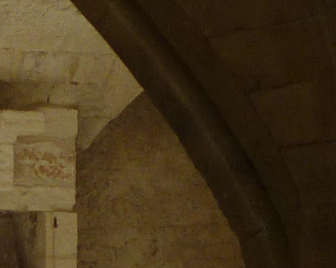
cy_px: 371
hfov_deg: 8.3
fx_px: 2207
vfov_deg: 6.9
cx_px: -310
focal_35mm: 222
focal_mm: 5.5
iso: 80
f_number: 2.8
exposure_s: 1/400
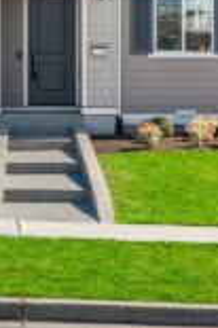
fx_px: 564
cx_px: 47
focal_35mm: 62
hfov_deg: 21.6
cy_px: 50
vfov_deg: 31.3
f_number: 7.1
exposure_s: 1/200
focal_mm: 24
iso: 100
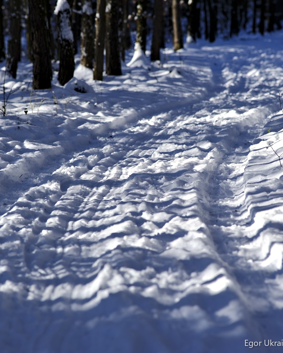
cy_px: 177
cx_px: 154
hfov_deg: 7.5
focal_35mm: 206
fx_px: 2156
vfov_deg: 9.4
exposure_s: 1/300
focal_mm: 200
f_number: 5.6
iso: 100
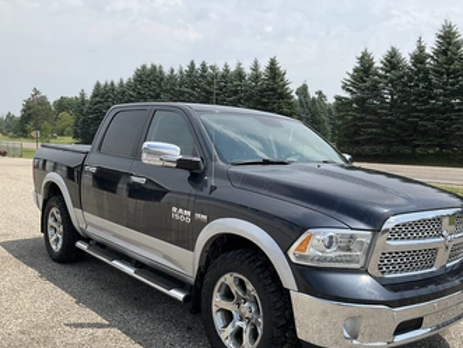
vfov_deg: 40.6
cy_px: 203
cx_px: 278
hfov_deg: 52.2
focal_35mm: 35
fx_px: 469
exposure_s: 1/1912
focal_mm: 3
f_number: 1.8
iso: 25
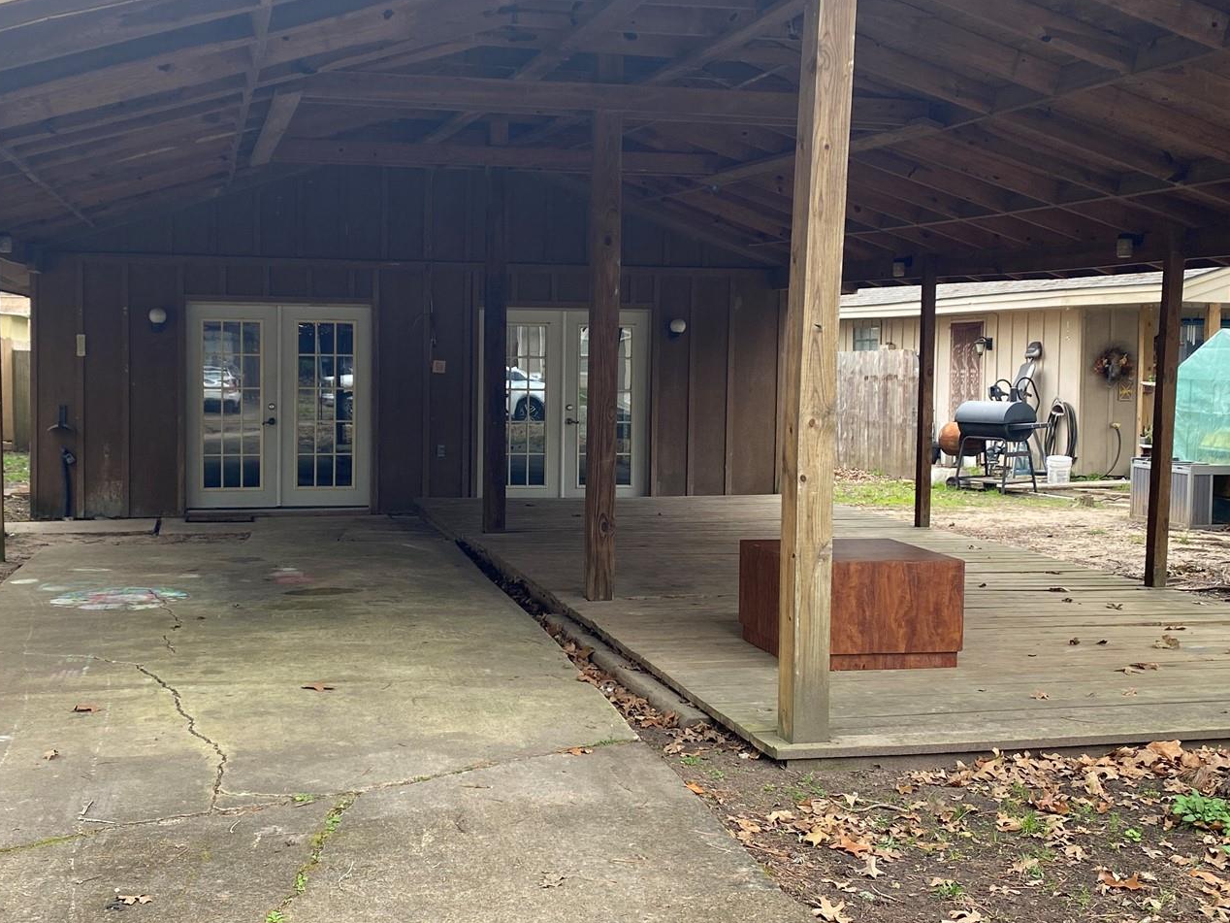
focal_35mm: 42
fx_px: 1492
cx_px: 501
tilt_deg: -3.3
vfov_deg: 34.3
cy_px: 429
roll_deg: -1.0
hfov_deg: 44.6
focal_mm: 4.25
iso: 40
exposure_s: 1/121
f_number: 1.8
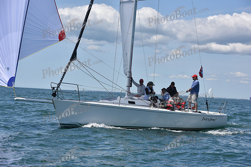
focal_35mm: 100
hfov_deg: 20.4
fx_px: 697
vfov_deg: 13.7
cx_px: 126
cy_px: 84
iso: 400
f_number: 8
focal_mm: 100
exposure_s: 1/800
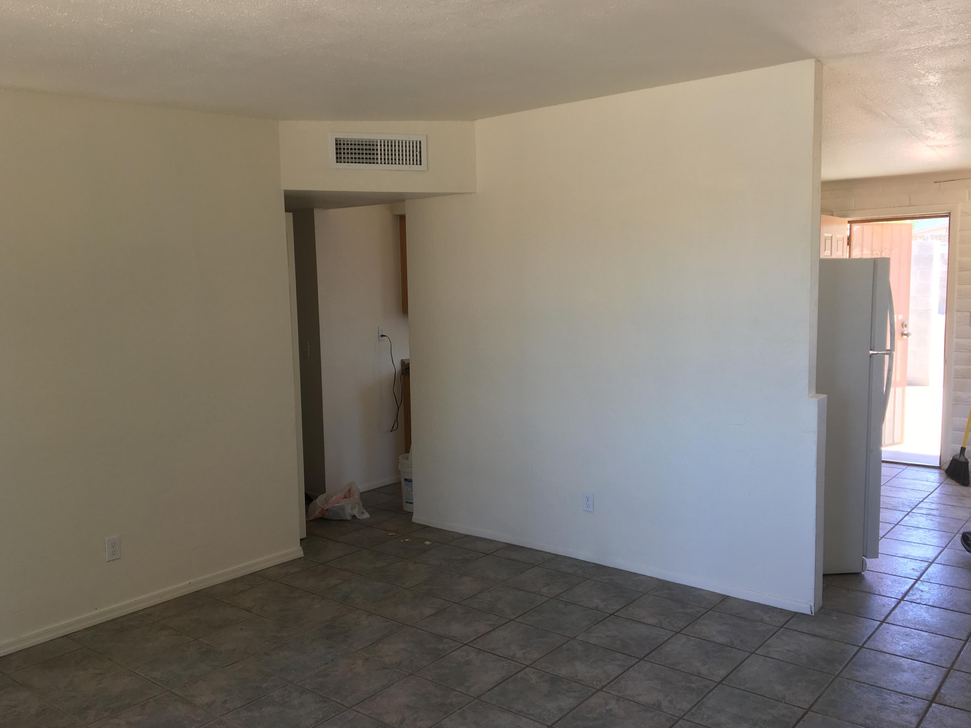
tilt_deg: -5.5
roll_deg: +0.9
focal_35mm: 30
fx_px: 842
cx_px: 470
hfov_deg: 60.0
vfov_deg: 46.8
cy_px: 373
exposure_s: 1/60
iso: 25
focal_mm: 4.15
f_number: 2.2
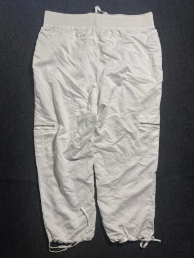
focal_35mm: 26
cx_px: 97
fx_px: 194
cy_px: 129
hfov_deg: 53.1
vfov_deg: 67.3
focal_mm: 5.7
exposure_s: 1/100
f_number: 1.5
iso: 100
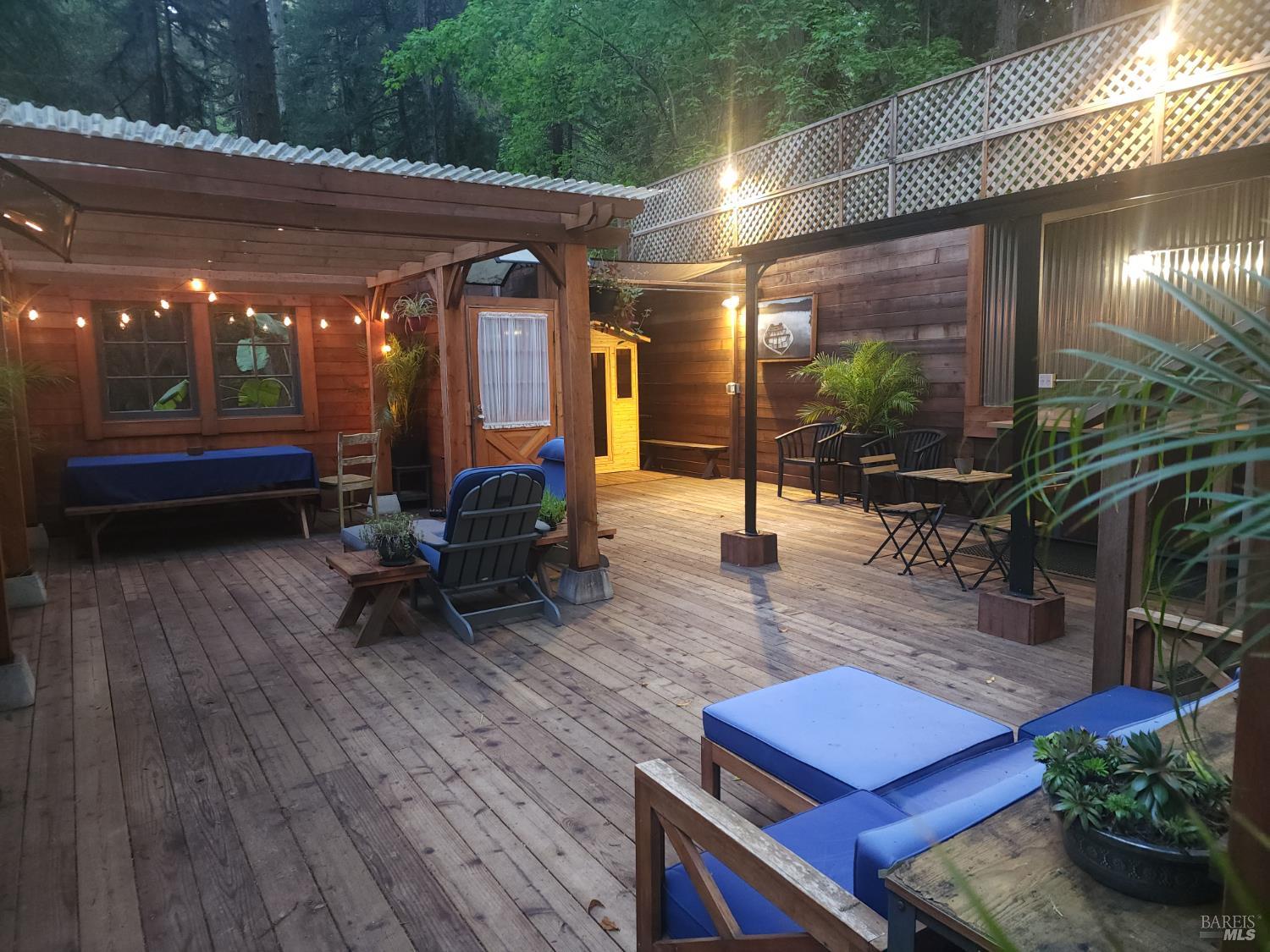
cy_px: 476
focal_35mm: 23
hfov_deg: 73.9
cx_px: 635
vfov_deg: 58.9
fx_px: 844
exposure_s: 1/30
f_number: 1.8
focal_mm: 6.4
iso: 320
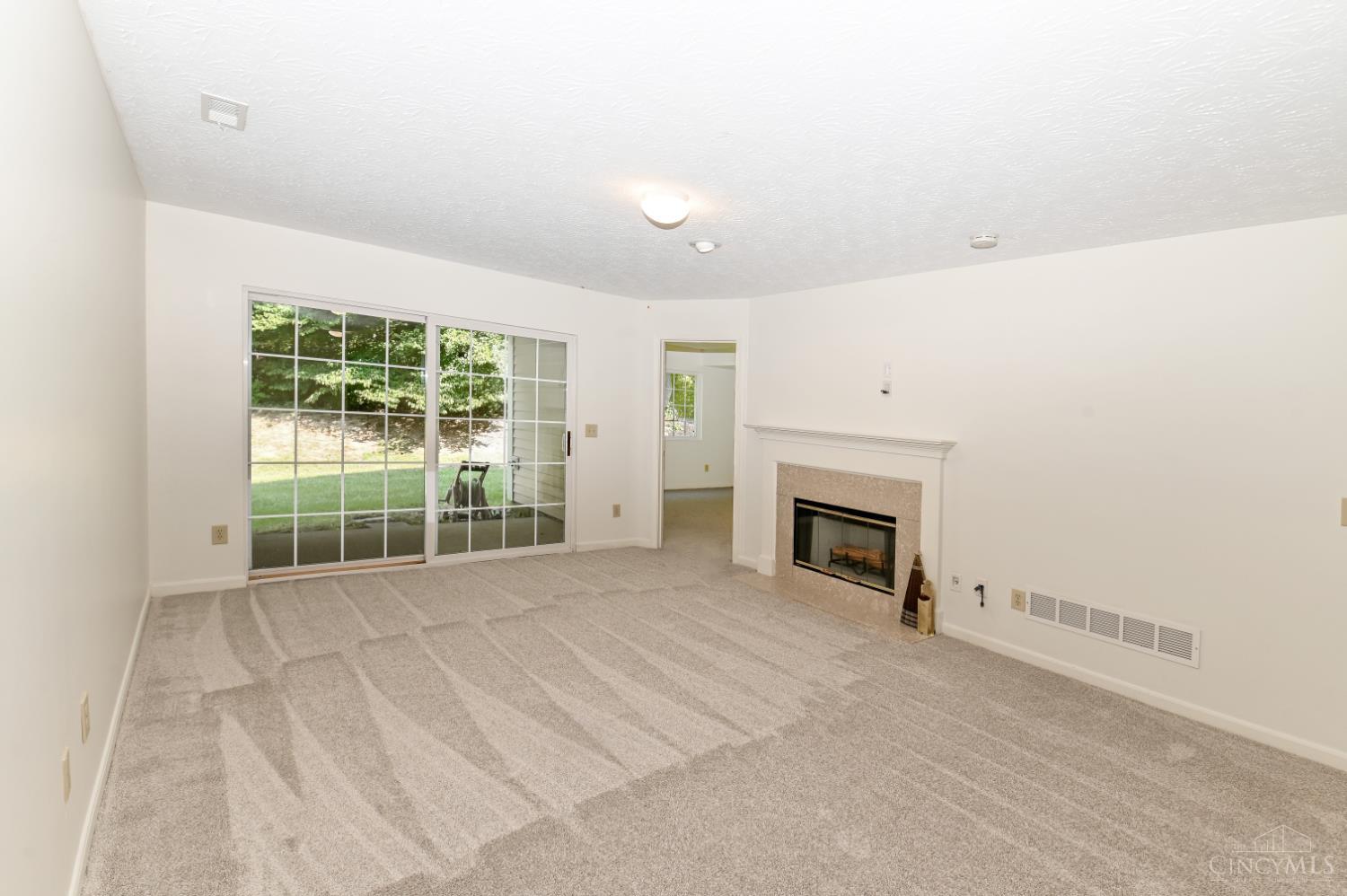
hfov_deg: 100.4
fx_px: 561
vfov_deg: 77.2
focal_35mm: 15
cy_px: 448
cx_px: 674
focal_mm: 15
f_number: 8
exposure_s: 1/60
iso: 250
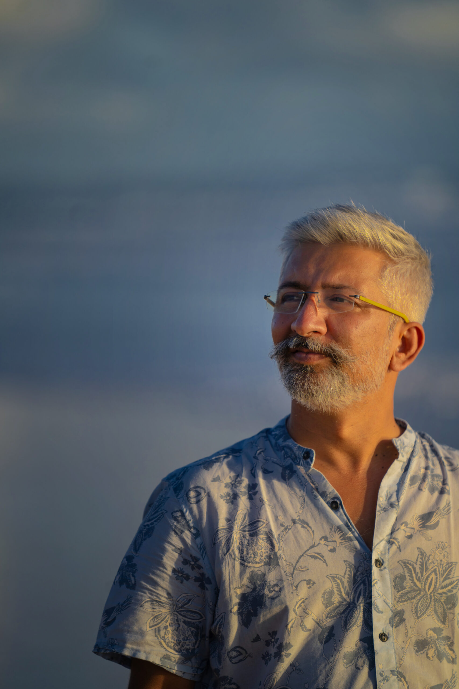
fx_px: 3824
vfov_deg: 10.3
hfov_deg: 6.9
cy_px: 344
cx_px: 230
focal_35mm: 200
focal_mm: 200
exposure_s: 1/1600
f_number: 2.8
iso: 100
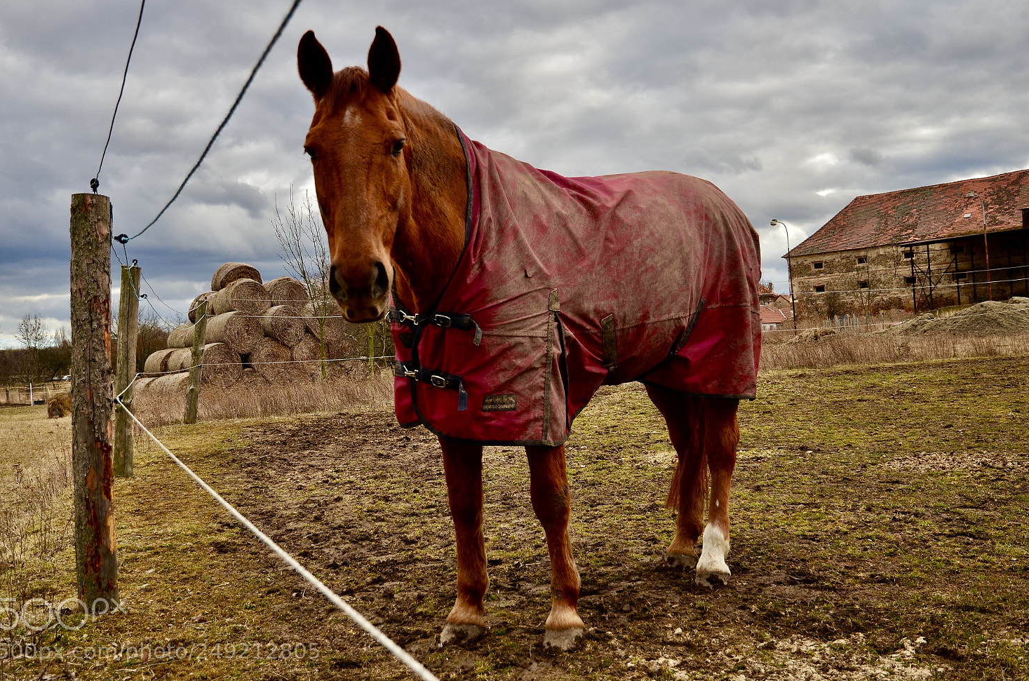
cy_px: 335
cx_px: 514
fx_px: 1027
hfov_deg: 53.2
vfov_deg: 36.7
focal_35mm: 36
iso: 200
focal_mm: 22
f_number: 5
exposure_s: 1/800
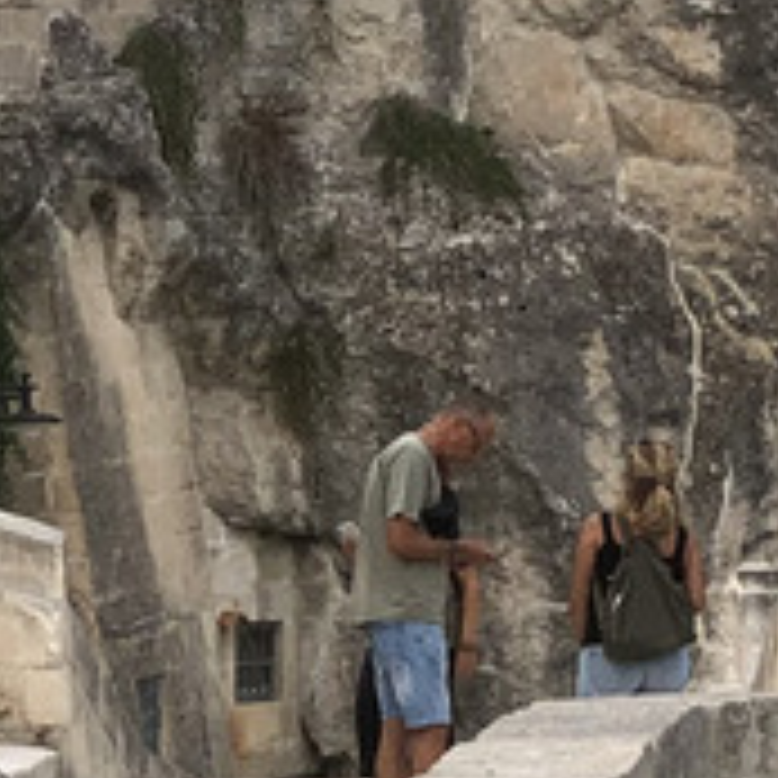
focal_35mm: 318
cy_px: -337
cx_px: 1322
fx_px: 8086
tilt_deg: +3.8
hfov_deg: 5.4
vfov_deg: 5.5
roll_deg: +1.6
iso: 16
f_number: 2.4
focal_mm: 6
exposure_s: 1/344
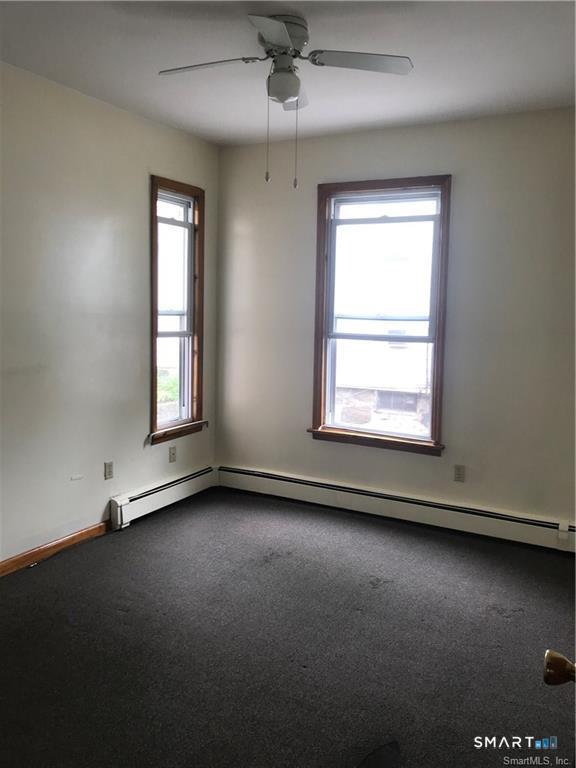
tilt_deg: -7.3
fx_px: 621
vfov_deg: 63.4
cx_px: 288
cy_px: 384
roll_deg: -1.1
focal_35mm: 28
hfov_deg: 49.7
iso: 25
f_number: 1.8
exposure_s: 1/60
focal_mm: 3.99
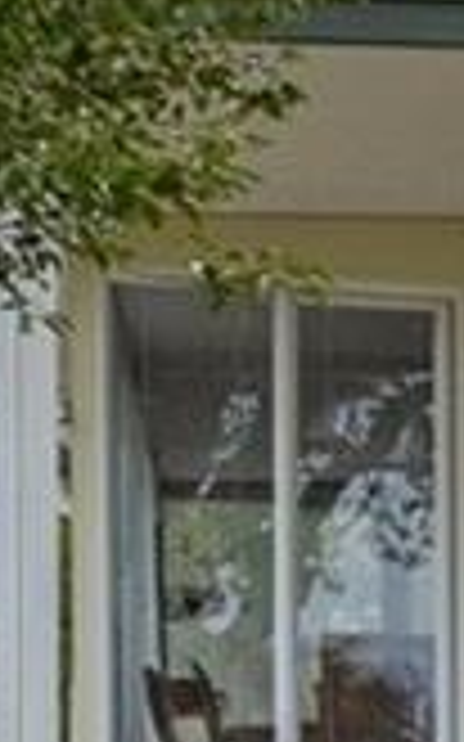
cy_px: 980
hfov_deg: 6.3
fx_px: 3402
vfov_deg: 12.1
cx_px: 1919
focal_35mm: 168
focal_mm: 17
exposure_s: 1/125
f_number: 8
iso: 400
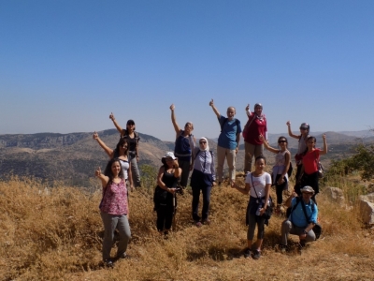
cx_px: 187
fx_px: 443
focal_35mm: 41
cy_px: 140
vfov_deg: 35.1
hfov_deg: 45.8
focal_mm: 7.3
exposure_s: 1/1250
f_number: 3.6
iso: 80
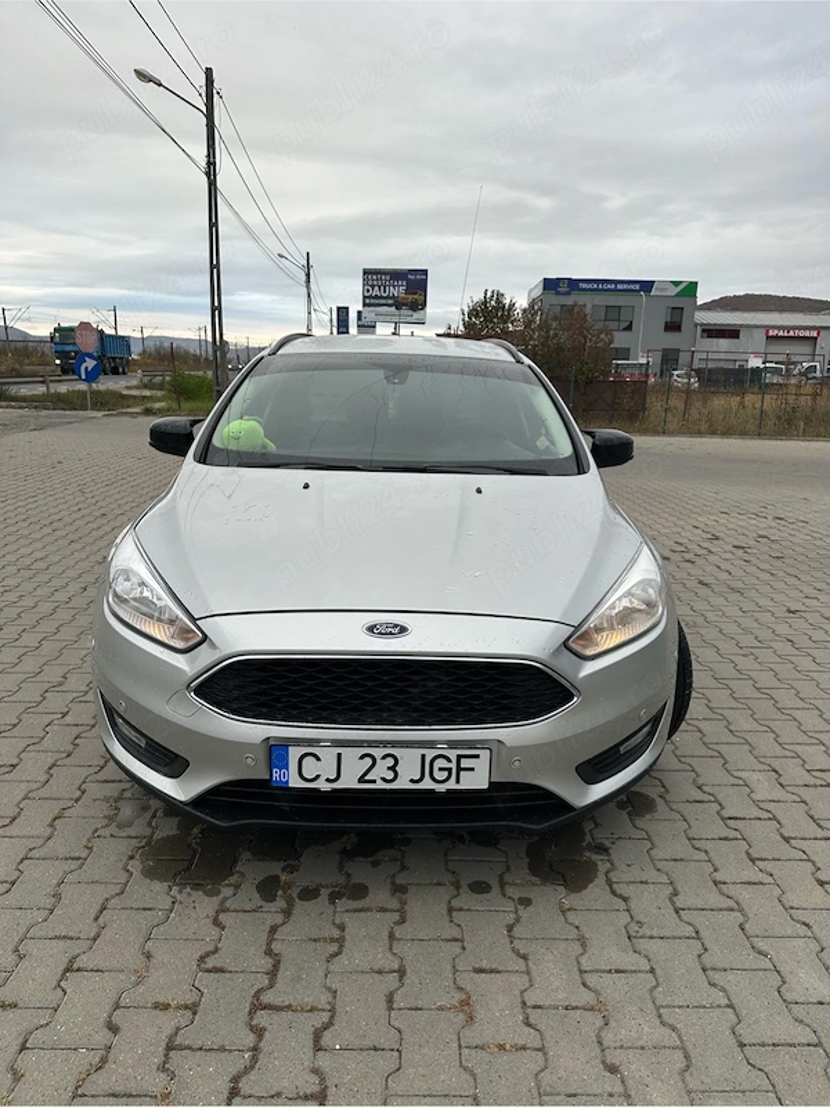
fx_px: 767
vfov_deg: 71.6
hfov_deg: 56.8
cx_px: 415
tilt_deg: -13.1
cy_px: 554
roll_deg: -2.5
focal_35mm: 24
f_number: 1.78
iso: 80
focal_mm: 6.86
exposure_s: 1/390
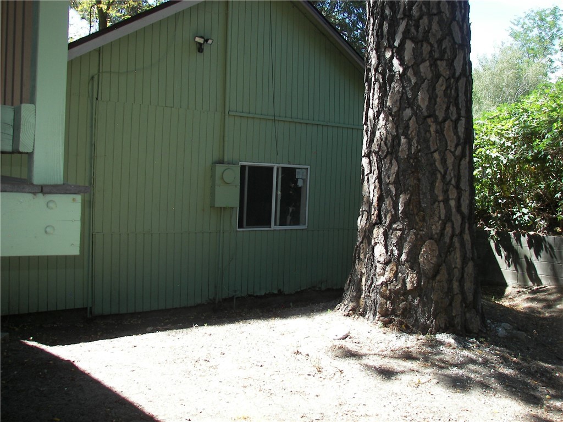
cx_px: 282
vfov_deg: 39.7
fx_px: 586
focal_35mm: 36
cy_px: 211
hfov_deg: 51.4
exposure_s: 1/160
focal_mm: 6
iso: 50
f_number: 2.8
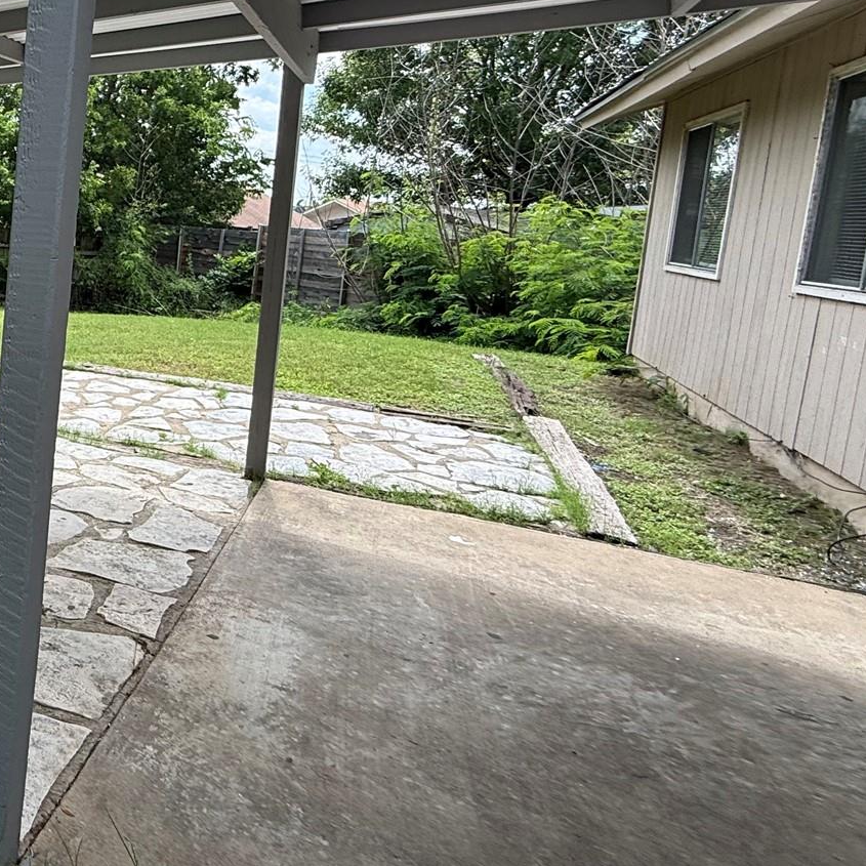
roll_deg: -0.8
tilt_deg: -7.0
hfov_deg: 41.1
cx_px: -122
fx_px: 849
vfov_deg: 52.8
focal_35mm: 30
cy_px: 279
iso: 50
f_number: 2.2
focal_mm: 2.22
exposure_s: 1/602
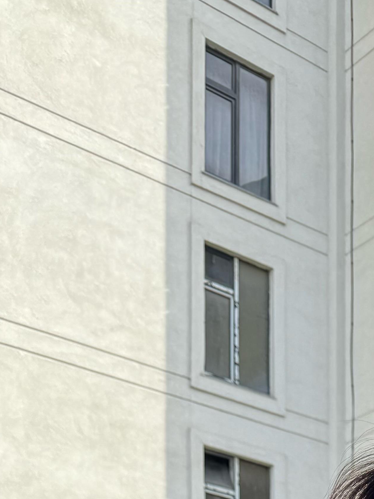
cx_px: 464
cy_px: 841
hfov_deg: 17.3
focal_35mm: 81
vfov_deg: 19.4
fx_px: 1167
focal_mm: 6.76
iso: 80
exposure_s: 1/323
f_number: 1.78
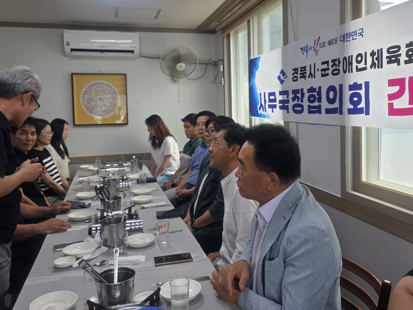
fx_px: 370
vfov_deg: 45.3
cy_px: 129
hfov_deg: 58.3
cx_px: 225
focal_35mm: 31
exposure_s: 1/120
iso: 25
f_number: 1.7
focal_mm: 6.3
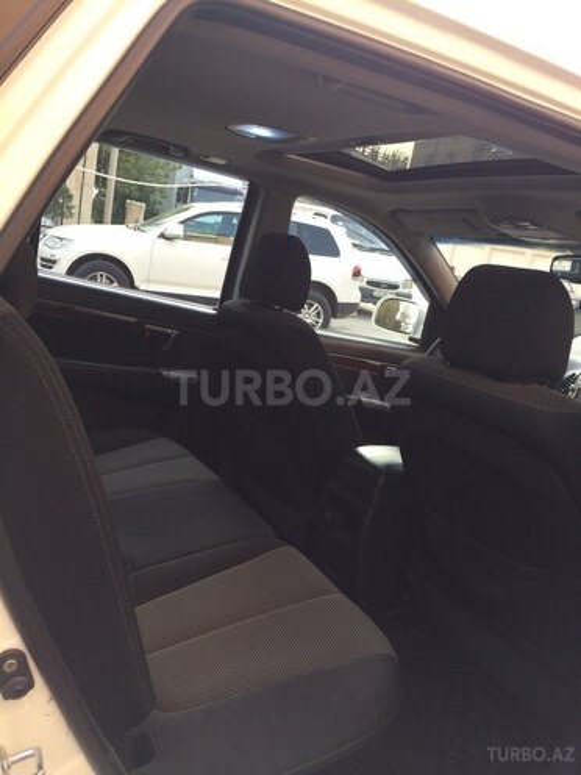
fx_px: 649
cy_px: 388
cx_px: 290
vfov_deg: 61.7
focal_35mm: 29
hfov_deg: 48.2
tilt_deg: -10.3
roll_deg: -11.0
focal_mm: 4.15
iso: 32
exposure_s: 1/141
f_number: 2.2
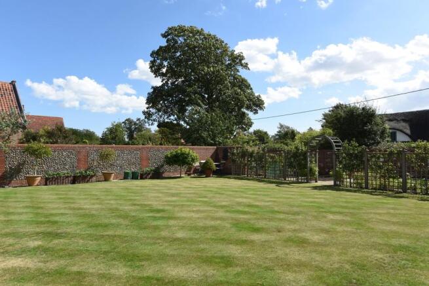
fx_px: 286
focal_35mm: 24
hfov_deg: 73.7
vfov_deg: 53.2
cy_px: 143
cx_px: 214
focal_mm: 24
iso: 320
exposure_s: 1/400
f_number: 9
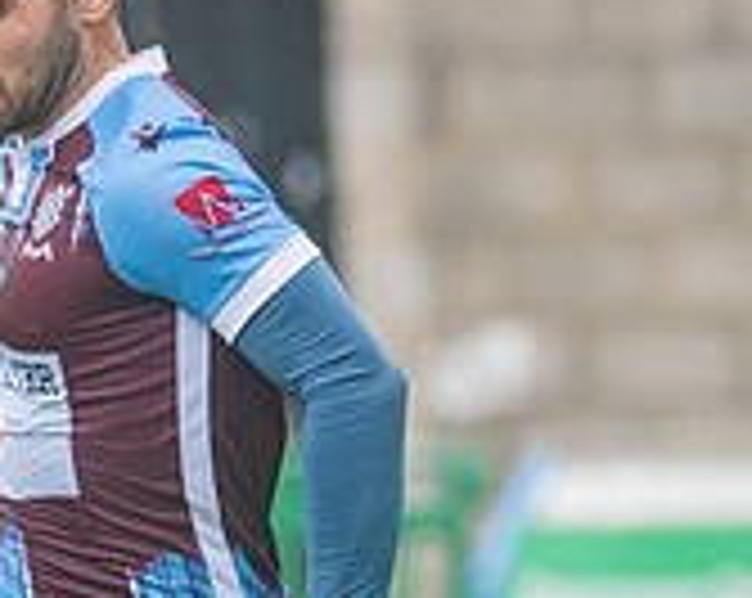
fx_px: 50322
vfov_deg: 0.7
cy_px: 707
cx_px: 838
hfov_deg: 0.9
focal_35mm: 2265
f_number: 2.8
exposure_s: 1/1250
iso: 360
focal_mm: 240
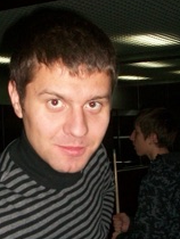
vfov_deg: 23.2
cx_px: 57
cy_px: 158
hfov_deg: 17.6
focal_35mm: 84
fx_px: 581
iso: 120
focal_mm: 5.7
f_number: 2.8
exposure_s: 1/60
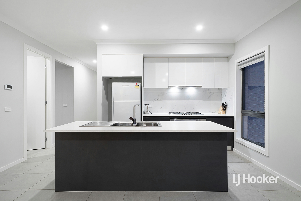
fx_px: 142
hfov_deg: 93.3
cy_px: 100
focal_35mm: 17
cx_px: 150
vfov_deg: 70.5
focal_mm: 17
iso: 640
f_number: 7.1
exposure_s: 1/5
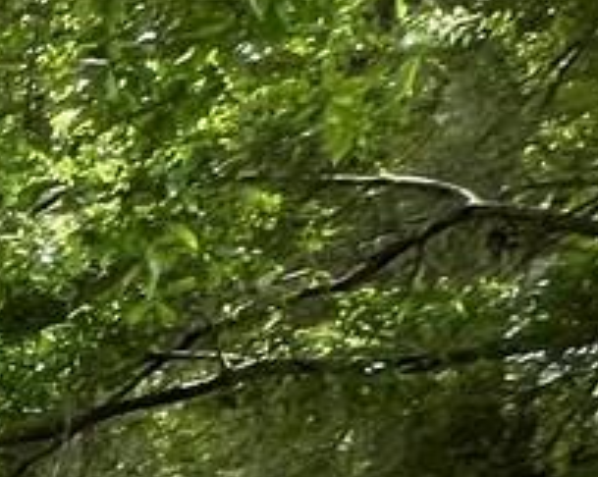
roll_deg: +0.9
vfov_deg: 12.1
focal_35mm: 100
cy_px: 1172
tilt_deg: -6.7
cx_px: -1647
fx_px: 1768
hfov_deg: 8.8
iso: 32
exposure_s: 1/398
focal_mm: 1.57
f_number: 1.8
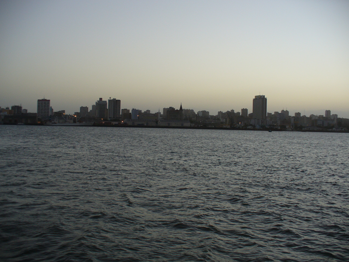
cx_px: 174
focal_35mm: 37
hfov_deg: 50.1
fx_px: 373
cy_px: 131
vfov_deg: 38.7
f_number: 2.8
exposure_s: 1/80
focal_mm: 6.1
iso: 80
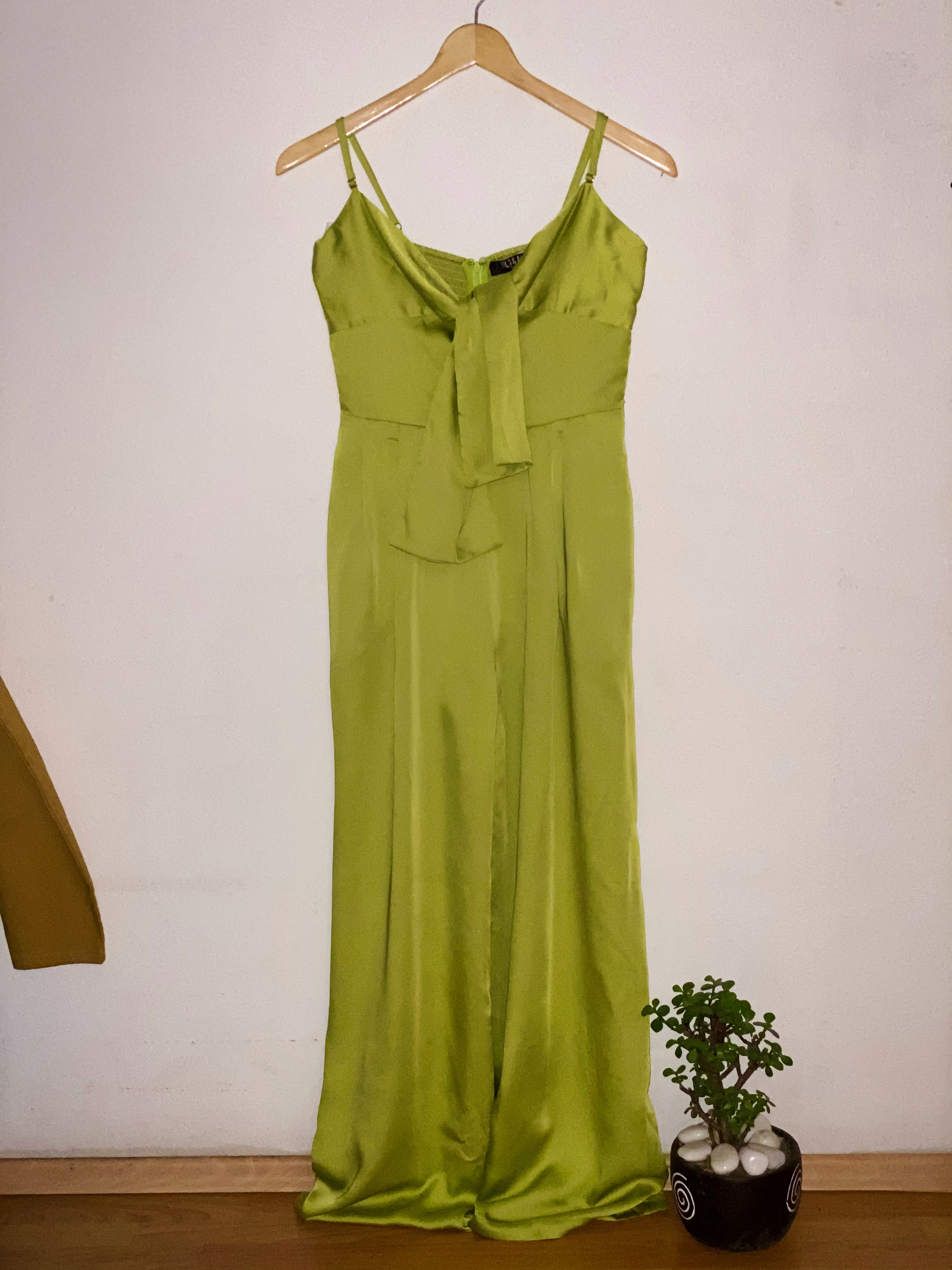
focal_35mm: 52
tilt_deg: -9.6
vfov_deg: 36.8
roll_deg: +1.1
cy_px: 635
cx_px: 476
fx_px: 1907
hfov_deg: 28.0
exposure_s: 1/34
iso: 200
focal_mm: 6
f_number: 2
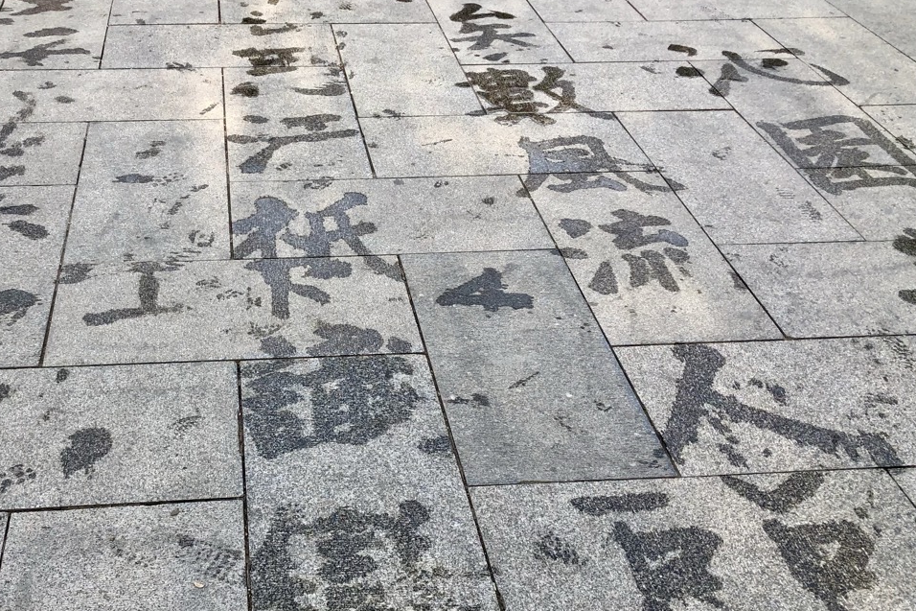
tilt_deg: -38.8
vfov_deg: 34.0
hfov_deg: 49.0
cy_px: 388
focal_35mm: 39
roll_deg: -3.3
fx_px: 992
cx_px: 329
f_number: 1.8
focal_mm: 3.99
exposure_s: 1/540
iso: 20
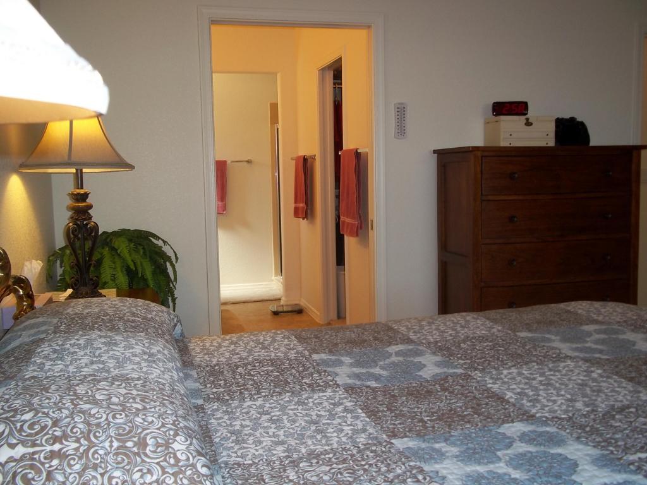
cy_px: 242
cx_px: 324
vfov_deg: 39.7
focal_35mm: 36
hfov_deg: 51.4
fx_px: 673
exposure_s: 1/30
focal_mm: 6.5
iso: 80
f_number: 3.1
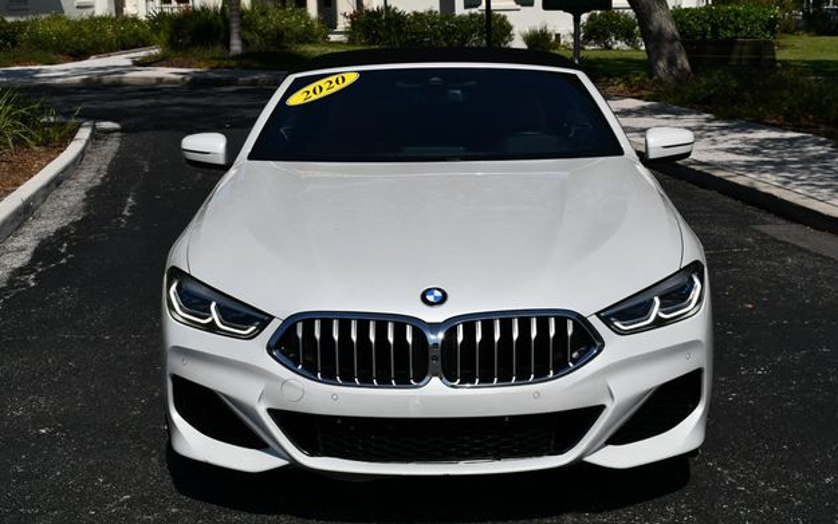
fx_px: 1622
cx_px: 428
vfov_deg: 18.4
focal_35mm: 71
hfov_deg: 29.0
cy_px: 275
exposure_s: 1/500
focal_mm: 34
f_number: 11
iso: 100
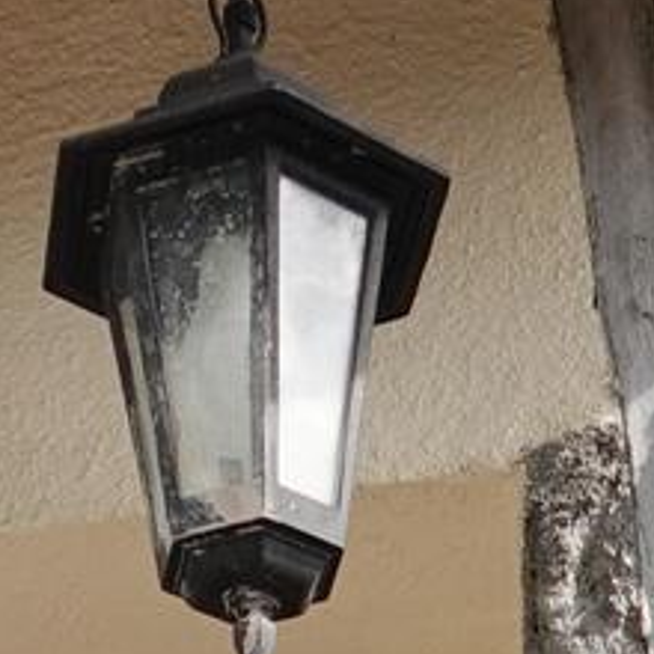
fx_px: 3163
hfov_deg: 11.8
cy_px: 2450
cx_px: 324
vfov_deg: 8.2
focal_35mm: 148
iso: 125
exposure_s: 1/800
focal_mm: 7.6
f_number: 2
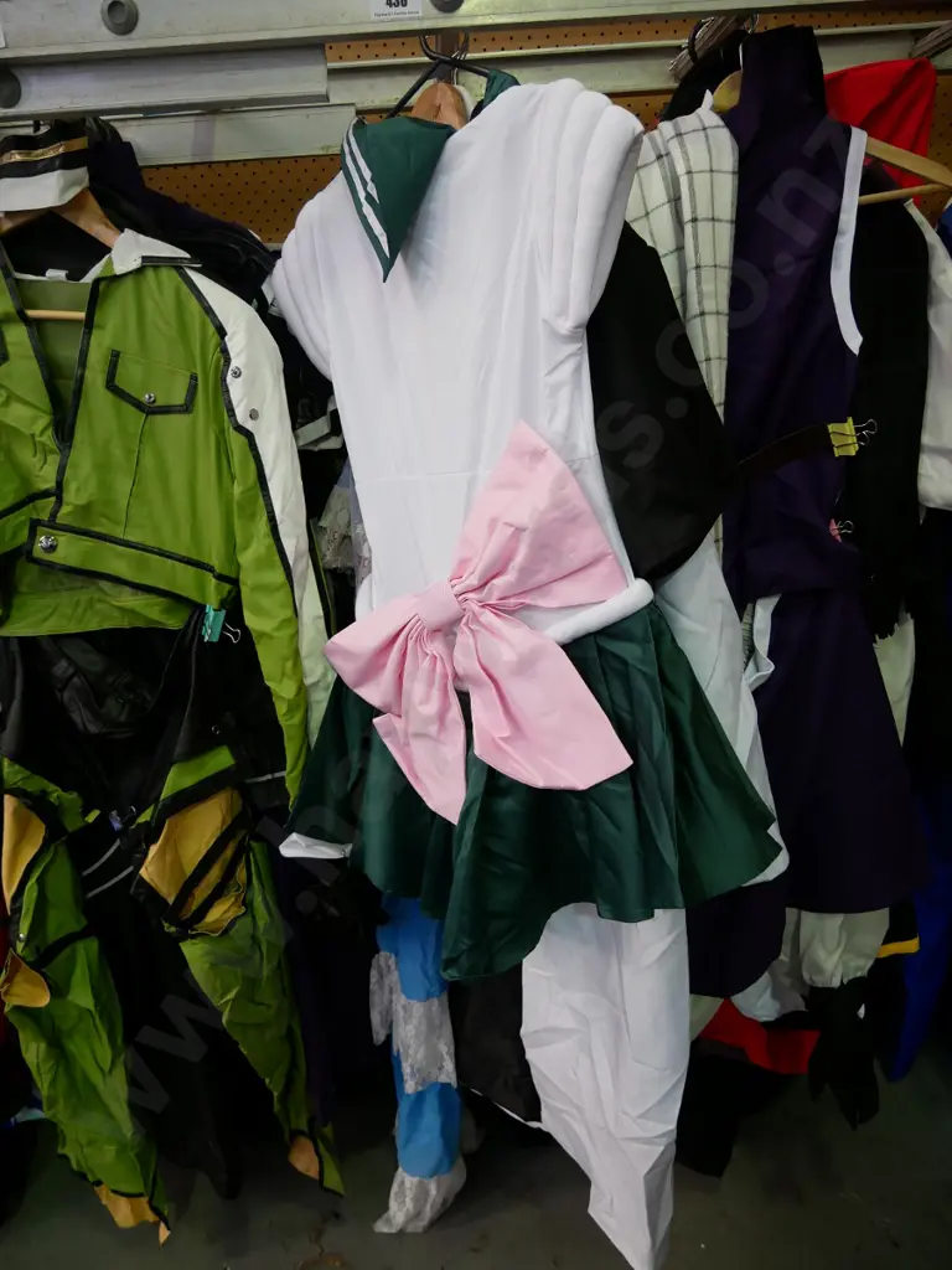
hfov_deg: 56.8
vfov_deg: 71.6
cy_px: 635
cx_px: 476
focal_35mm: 24
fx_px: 880
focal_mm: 12
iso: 800
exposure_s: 1/60
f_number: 3.5
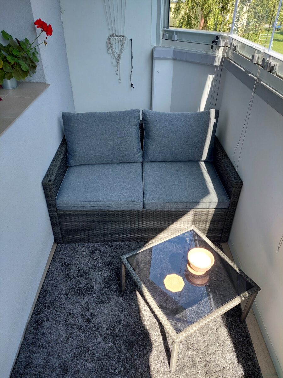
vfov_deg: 71.6
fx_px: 262
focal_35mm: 24
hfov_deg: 56.8
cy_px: 189
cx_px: 142
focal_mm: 5.23
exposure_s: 1/137
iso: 40
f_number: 1.8
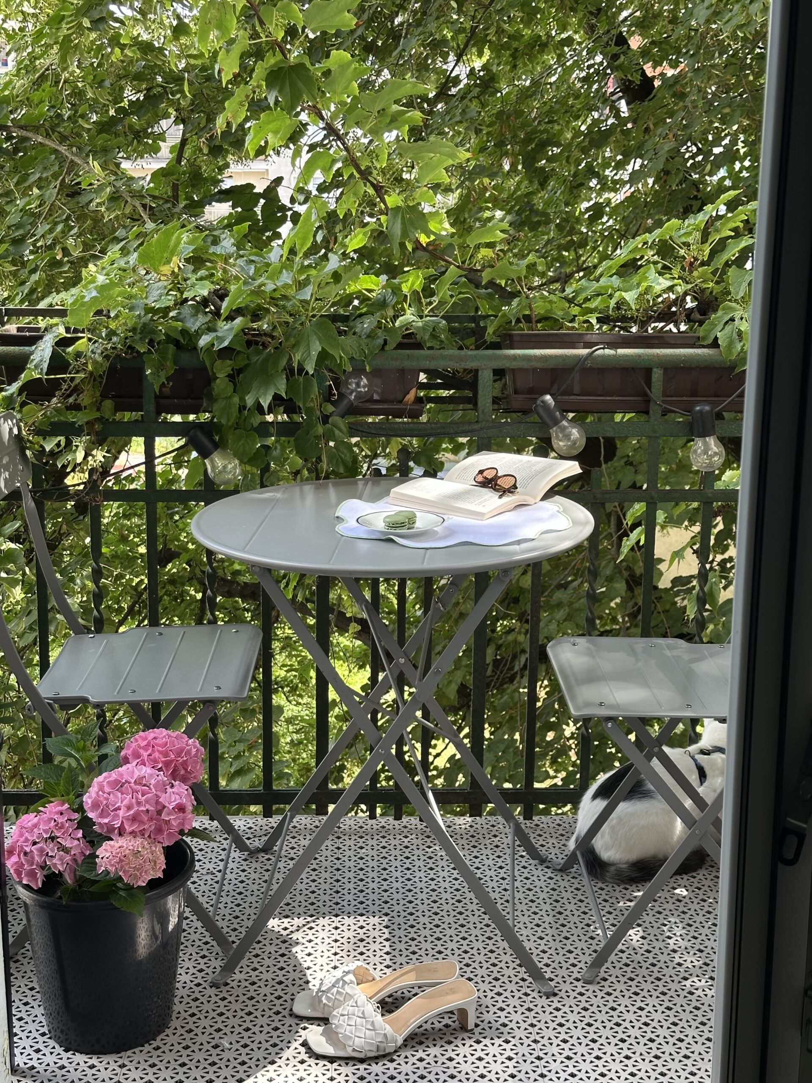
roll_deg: -0.5
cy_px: 542
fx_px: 1501
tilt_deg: -13.4
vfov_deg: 39.7
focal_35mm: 48
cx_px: 406
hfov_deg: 30.3
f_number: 1.78
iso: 64
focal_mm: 6.86
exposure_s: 1/220
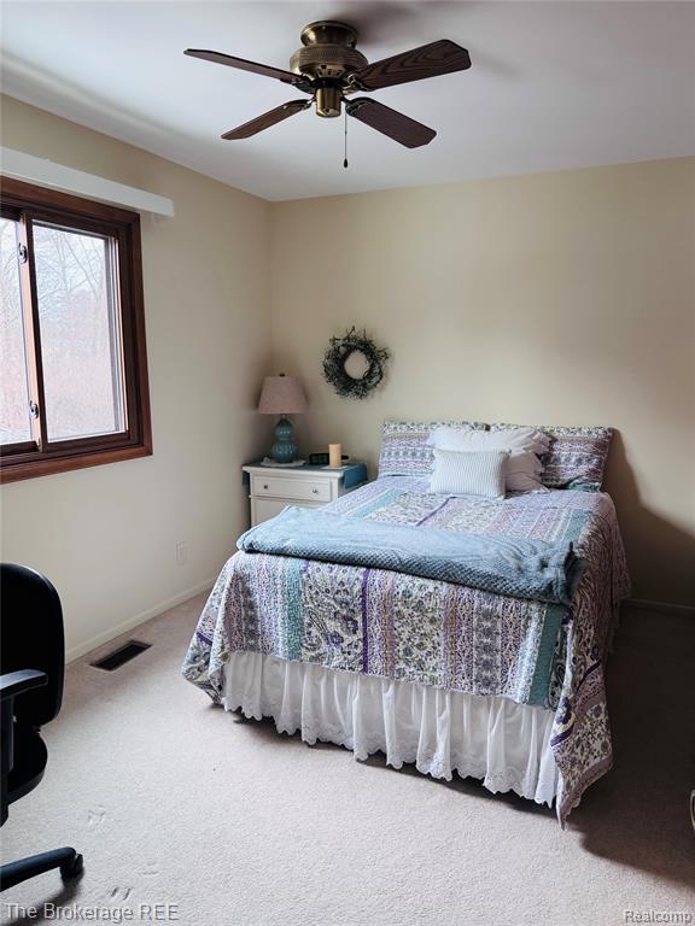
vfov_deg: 71.6
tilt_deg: -9.3
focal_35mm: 24
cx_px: 348
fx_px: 642
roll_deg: -0.1
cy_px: 463
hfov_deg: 56.8
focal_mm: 6.76
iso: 160
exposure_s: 1/60
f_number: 1.78
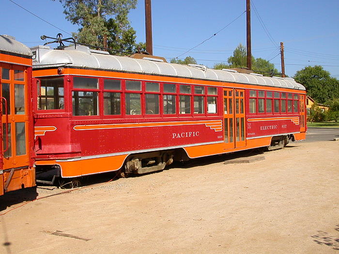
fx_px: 421
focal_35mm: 43
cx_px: 170
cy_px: 127
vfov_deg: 33.6
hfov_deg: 43.9
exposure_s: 1/672
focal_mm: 6.6
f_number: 4.8
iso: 100
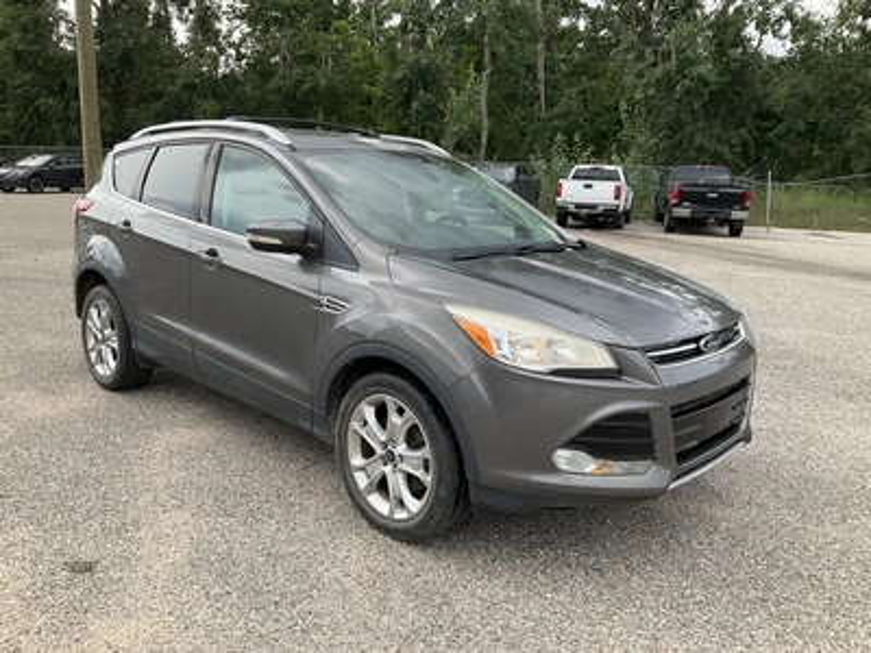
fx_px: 730
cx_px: 436
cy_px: 326
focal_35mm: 29
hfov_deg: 61.7
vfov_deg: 48.2
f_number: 1.8
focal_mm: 3
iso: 25
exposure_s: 1/749
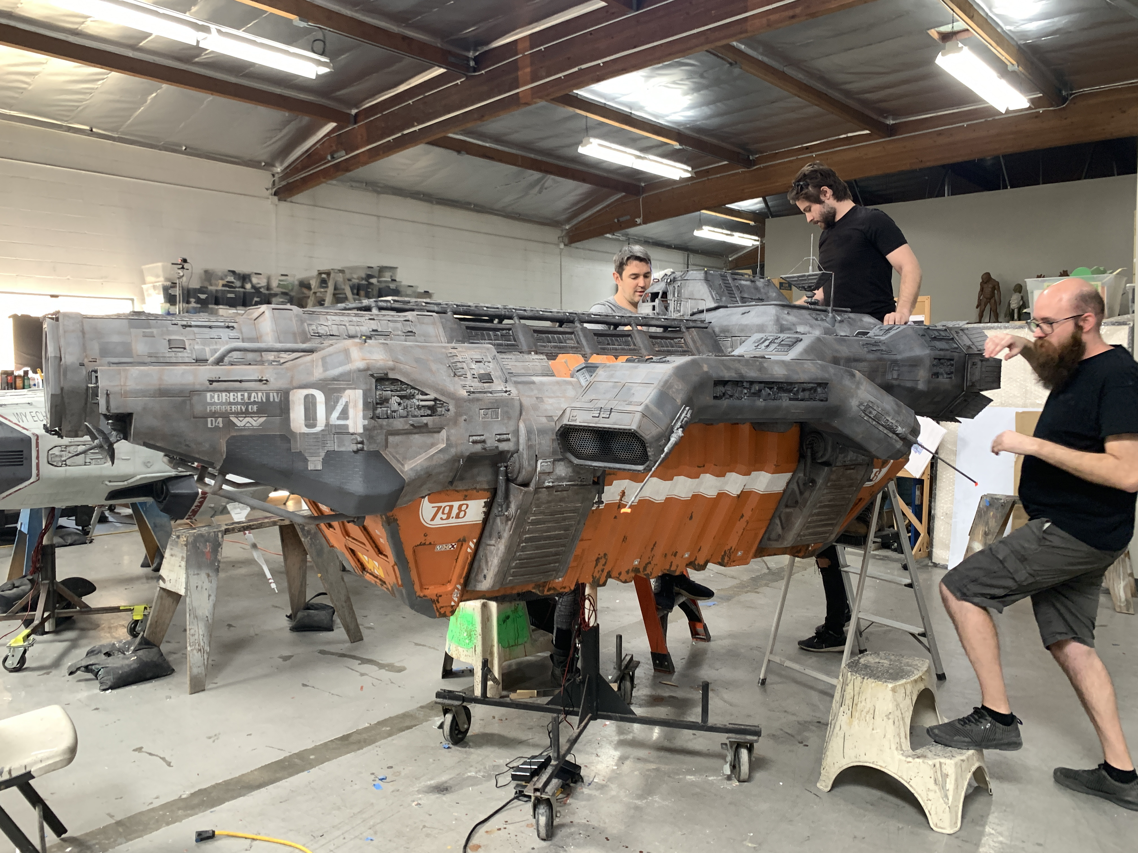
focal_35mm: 26
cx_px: 569
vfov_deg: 53.1
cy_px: 426
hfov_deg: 67.3
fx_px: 855
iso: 200
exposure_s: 1/60
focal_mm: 4.25
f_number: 1.8
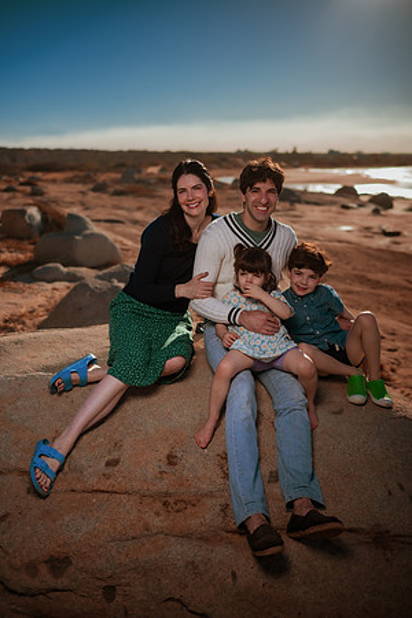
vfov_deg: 54.4
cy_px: 309
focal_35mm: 35
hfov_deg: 37.9
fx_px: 601
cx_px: 206
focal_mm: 35
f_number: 2
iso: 50
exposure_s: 1/8000
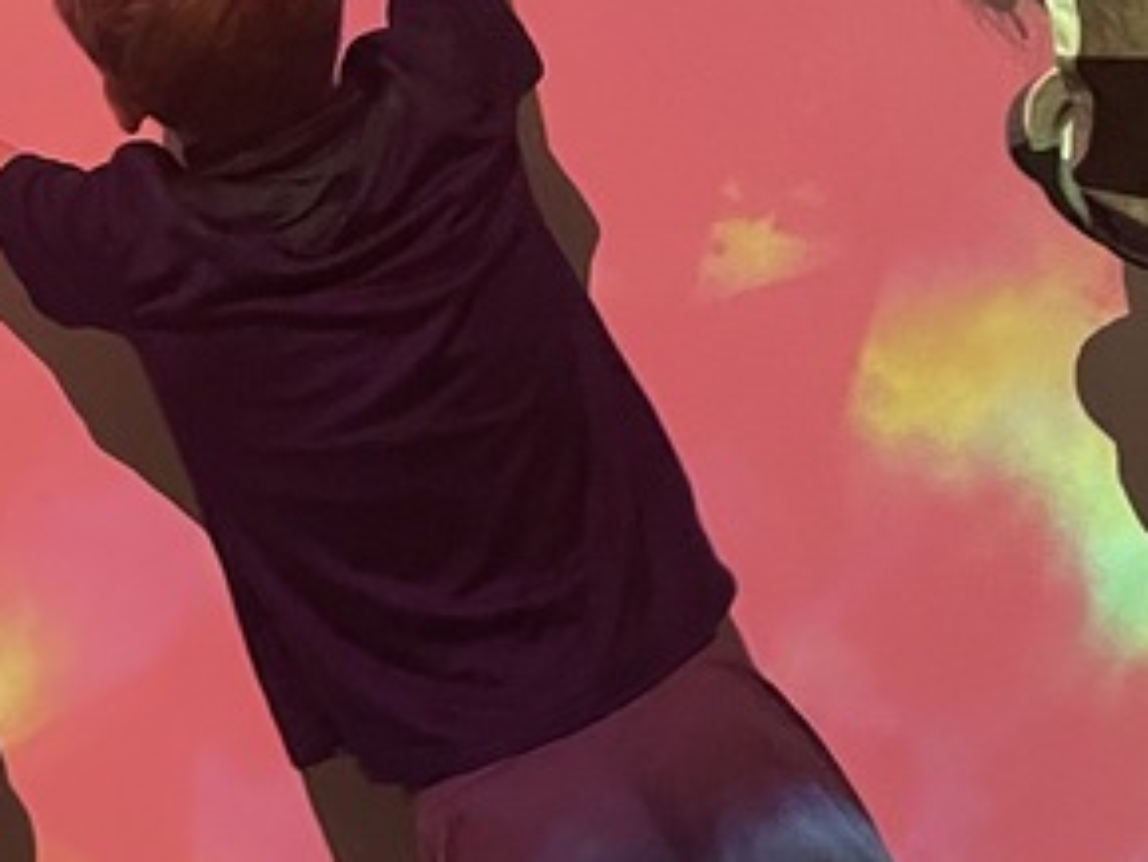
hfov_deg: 20.2
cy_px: 393
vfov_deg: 16.1
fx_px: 3052
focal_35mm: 92
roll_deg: +29.4
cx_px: -147
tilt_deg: -6.2
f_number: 1.6
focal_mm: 4.2
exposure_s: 1/60
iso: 500
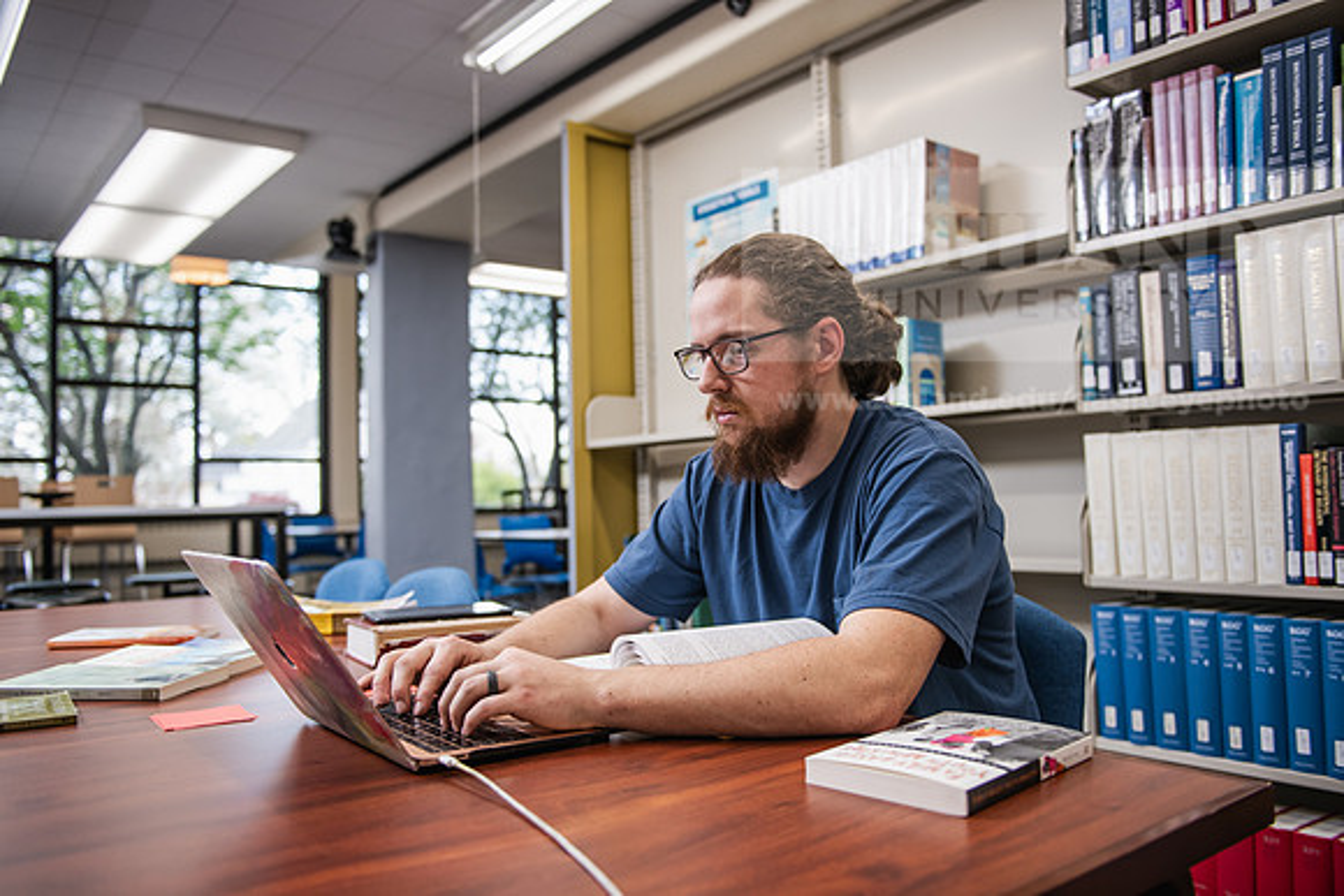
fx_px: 1083
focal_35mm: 29
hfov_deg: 63.6
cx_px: 672
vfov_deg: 45.0
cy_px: 448
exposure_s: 1/250
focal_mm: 29
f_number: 2.8
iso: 500
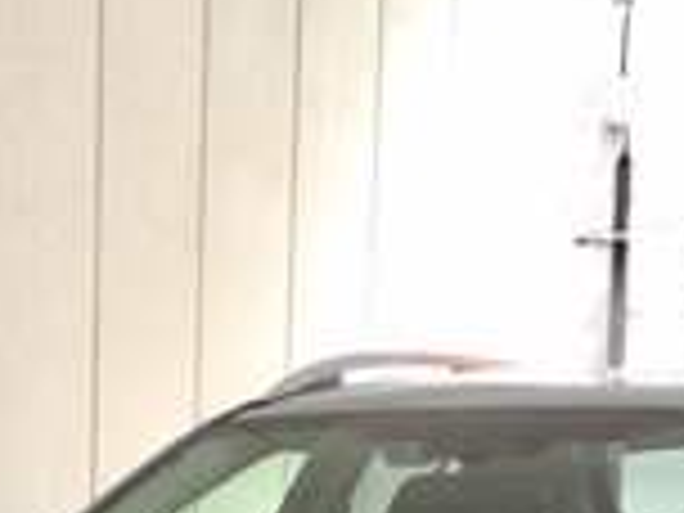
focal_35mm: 122
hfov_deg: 15.8
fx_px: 2411
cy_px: 900
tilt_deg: -10.1
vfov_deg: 11.4
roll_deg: -0.4
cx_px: -4
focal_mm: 4.15
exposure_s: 1/40
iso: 25
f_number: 2.2
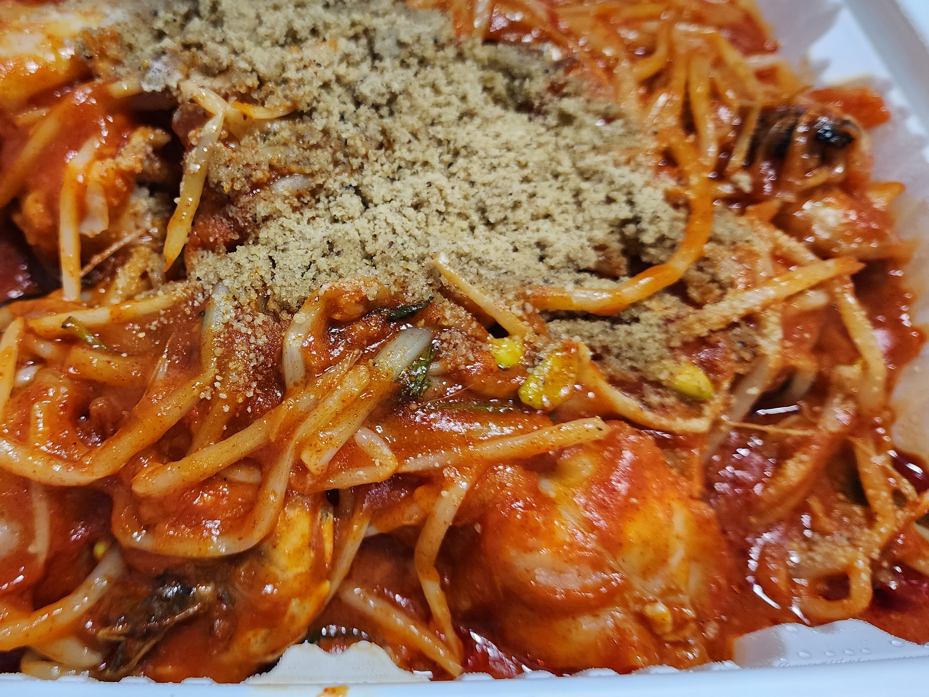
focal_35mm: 32
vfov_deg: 44.1
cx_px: 291
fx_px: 859
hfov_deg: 55.3
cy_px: 329
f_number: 1.8
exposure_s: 1/120
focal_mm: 6.4
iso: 500
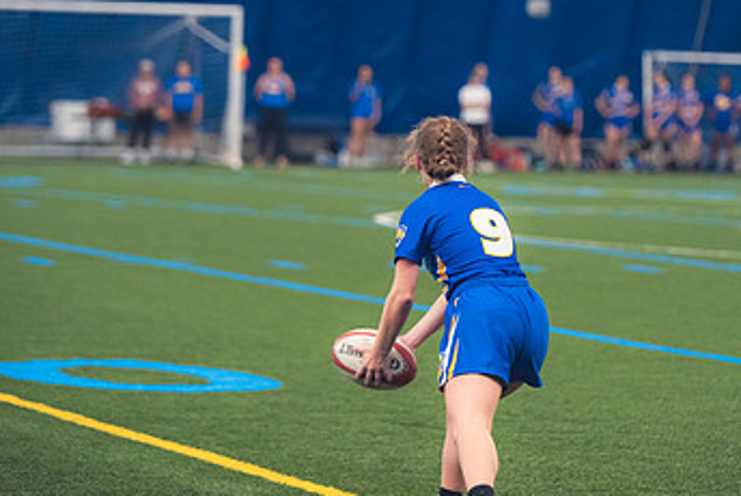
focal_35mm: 219
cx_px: 487
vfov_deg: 6.3
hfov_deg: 9.4
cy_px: 137
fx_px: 4511
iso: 3600
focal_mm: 130
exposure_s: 1/320
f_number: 2.8
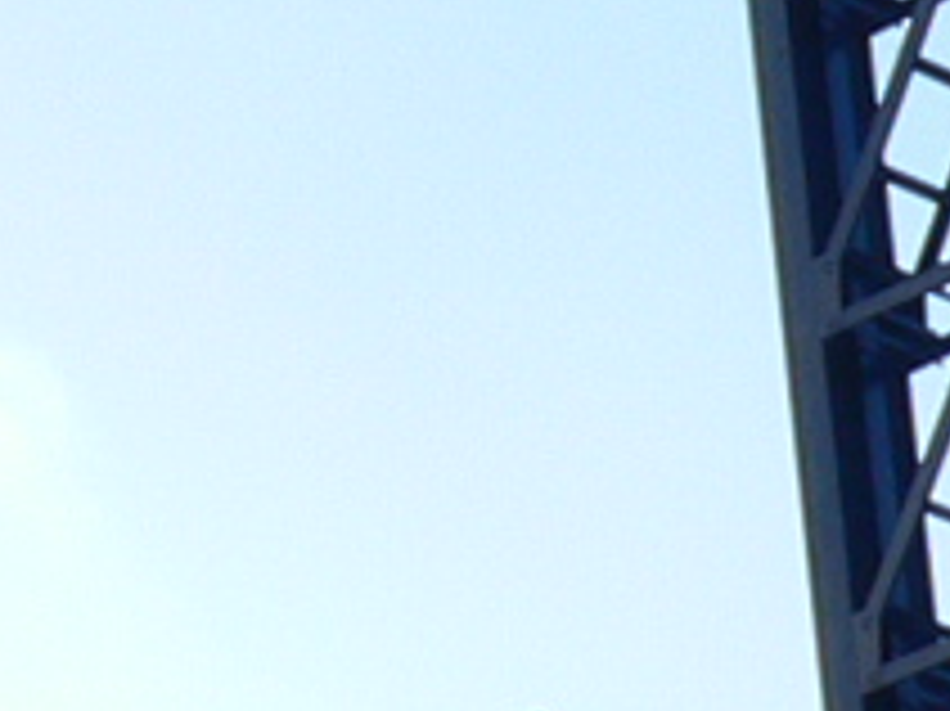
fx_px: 7488
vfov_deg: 5.3
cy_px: -716
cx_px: 63
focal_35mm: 273
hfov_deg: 7.2
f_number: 5.6
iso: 80
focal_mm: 6
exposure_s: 1/400
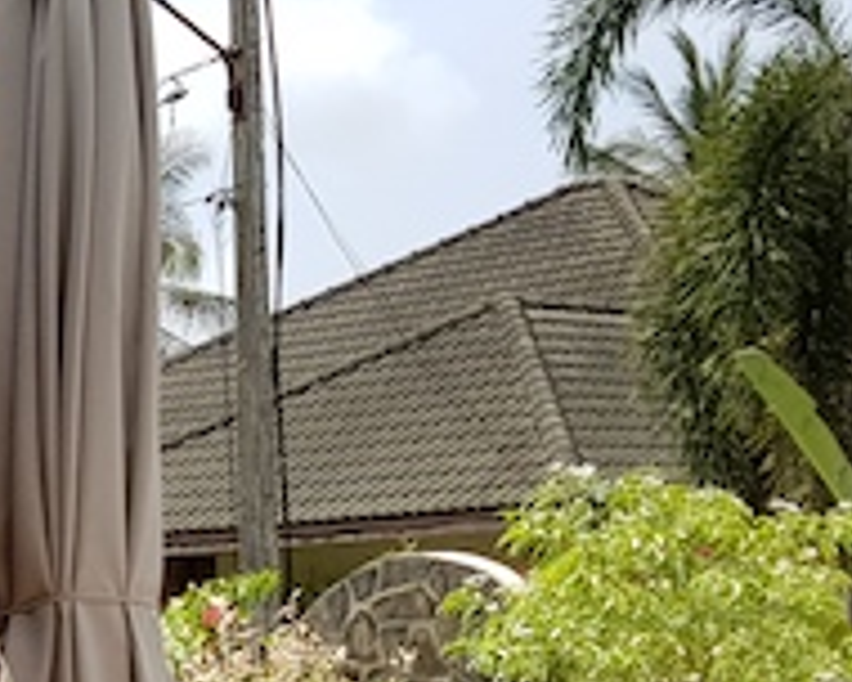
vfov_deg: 11.0
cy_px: 888
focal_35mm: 137
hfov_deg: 12.9
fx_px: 3455
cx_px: -632
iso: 40
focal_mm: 4.3
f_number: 1.7
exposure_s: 1/1860
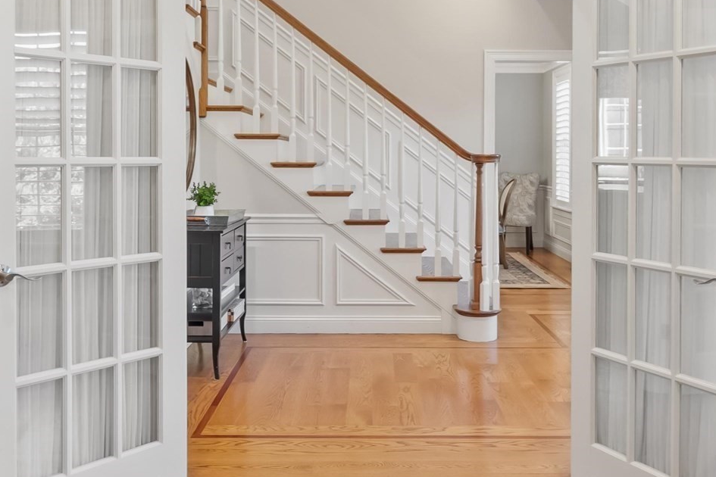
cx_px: 374
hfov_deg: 49.5
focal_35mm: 39
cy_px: 154
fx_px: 776
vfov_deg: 33.9
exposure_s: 3.2
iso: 200
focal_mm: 12
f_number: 8
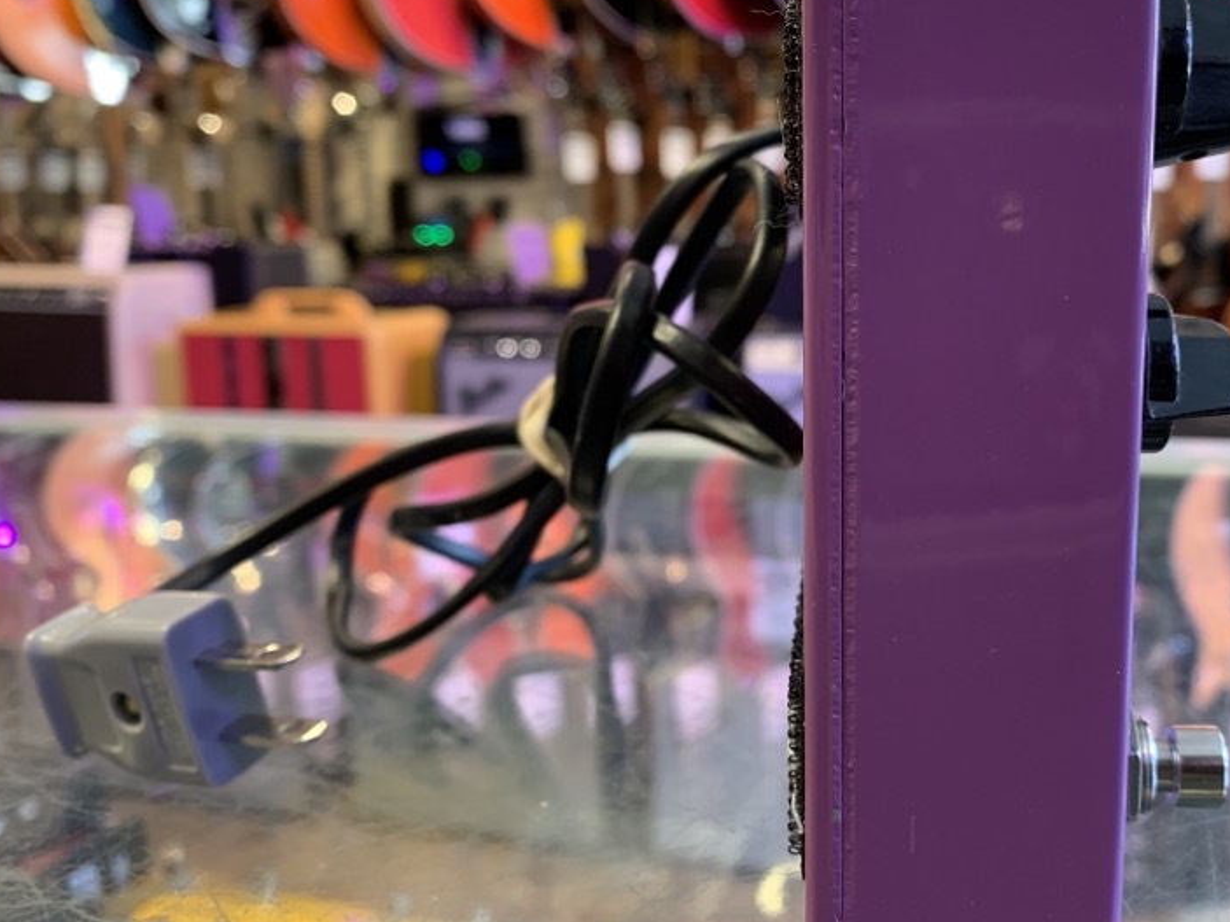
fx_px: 1314
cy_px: 448
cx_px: 826
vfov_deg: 38.7
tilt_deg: -12.1
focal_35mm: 37
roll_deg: +0.4
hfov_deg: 49.2
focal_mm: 4.25
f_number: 1.8
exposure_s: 1/40
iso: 250
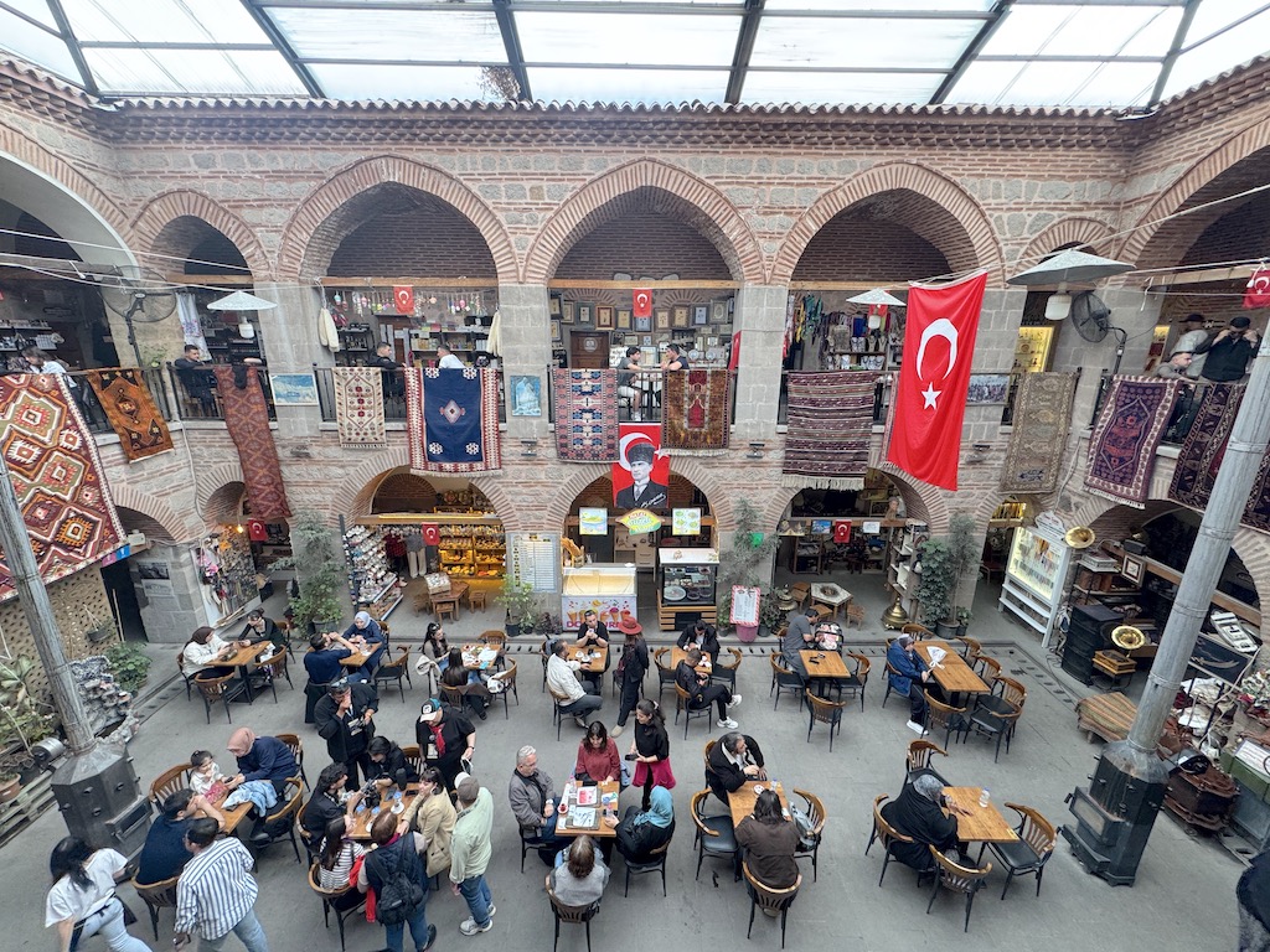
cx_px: 635
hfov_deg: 102.1
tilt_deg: -14.7
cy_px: 476
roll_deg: -0.8
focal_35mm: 14
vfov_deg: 85.7
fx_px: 514
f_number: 2.2
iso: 100
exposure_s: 1/99
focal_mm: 2.22
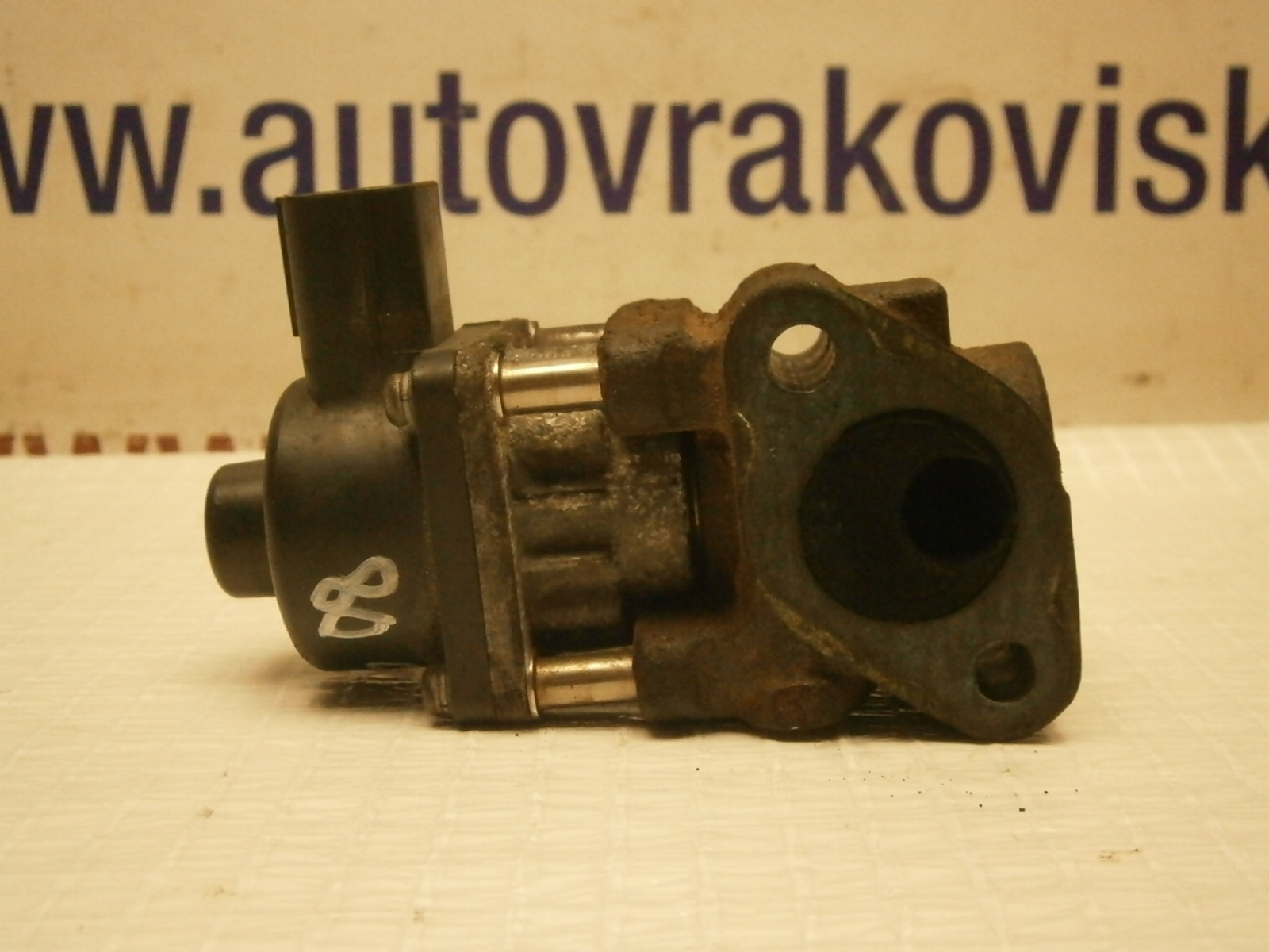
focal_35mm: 47
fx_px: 1723
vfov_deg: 30.9
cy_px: 476
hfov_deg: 40.4
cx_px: 634
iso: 800
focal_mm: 8.3
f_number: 3.4
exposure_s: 1/250
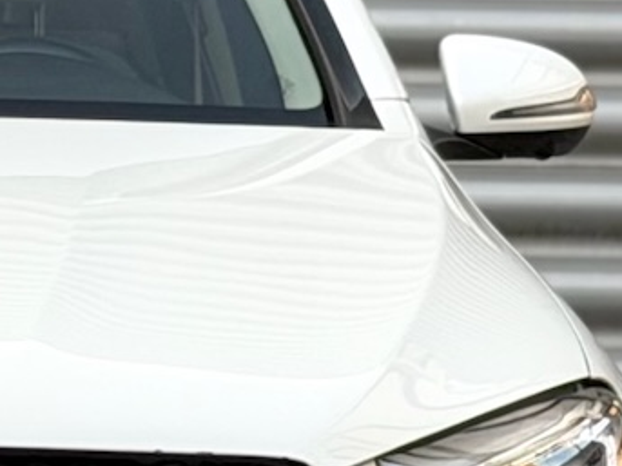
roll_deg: +0.1
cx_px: -267
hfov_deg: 9.2
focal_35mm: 210
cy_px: 471
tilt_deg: -0.2
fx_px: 3772
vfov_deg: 7.0
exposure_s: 1/121
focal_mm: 6.76
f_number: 1.78
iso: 64
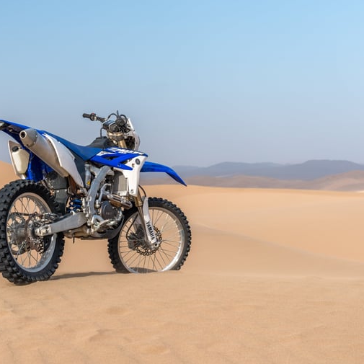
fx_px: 738
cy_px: 184
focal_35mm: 62
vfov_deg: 27.7
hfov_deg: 27.7
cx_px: 164
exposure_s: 1/250
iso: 100
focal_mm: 48
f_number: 5.6
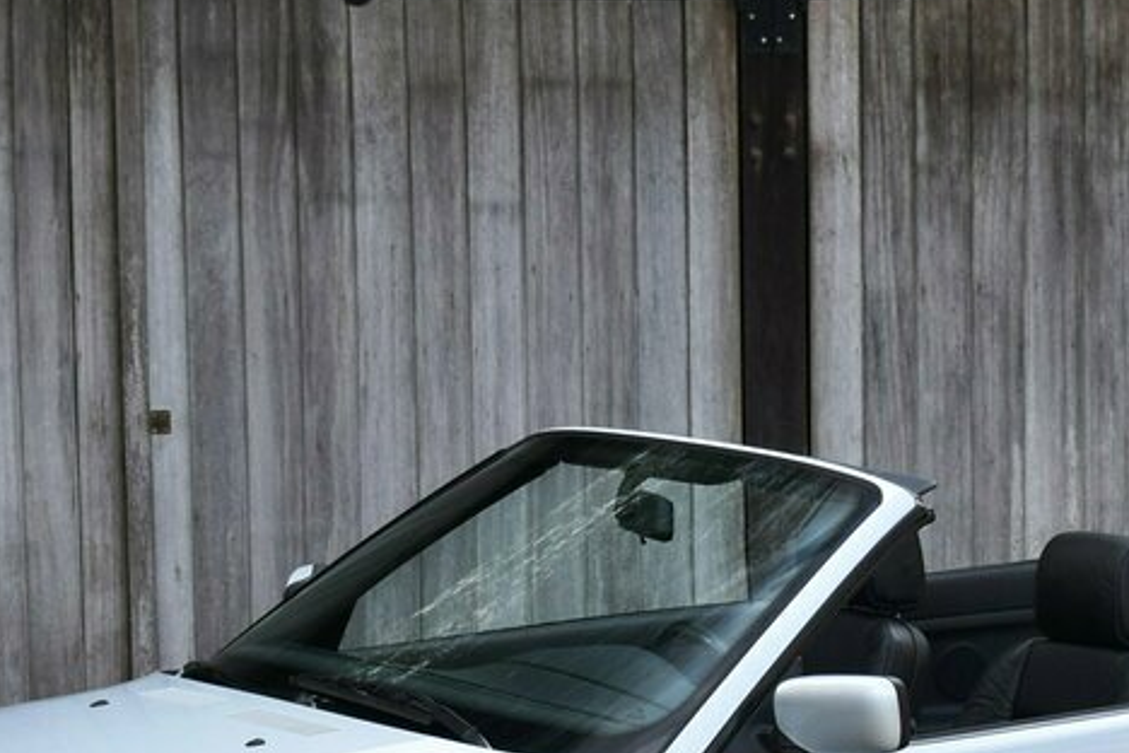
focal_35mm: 123
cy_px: 850
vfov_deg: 11.0
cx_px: 743
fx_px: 3857
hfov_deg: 16.6
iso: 320
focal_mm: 32
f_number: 5.6
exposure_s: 1/250
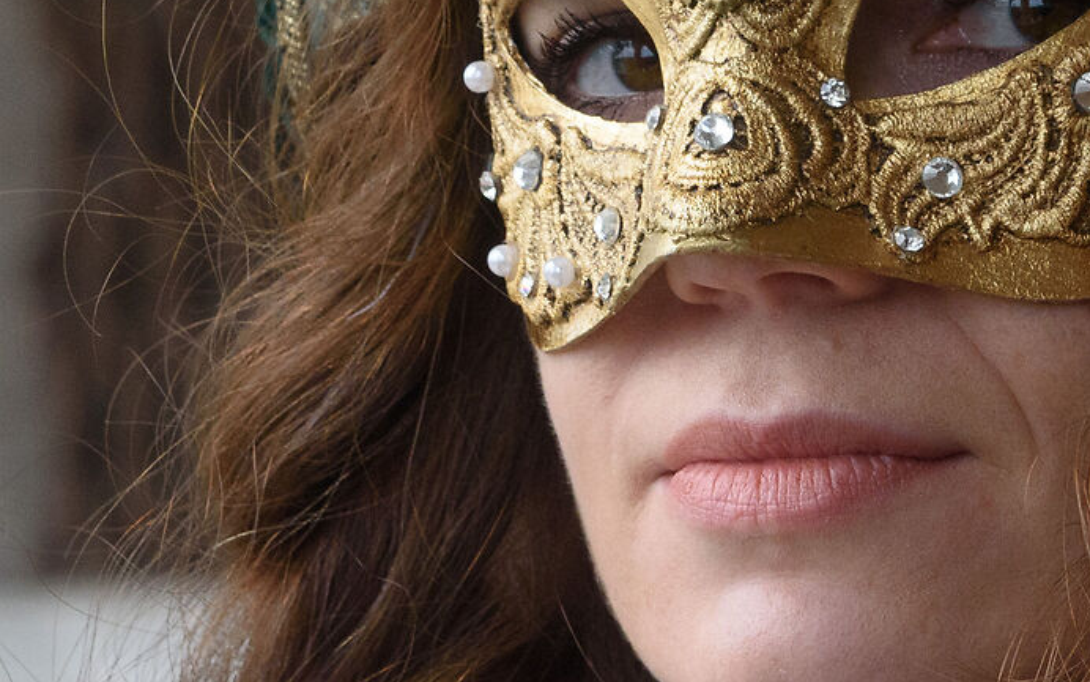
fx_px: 11025
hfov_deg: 5.7
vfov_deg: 3.5
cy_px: 167
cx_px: 743
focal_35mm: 371
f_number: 8
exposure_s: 1/750
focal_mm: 105
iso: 2000
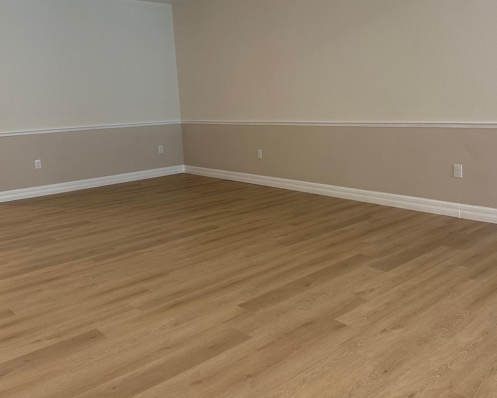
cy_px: 161
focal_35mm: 32
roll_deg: +2.6
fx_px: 471
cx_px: 269
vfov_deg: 45.6
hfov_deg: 55.6
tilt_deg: -7.4
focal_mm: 6.86
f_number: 1.78
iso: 160
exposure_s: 1/60
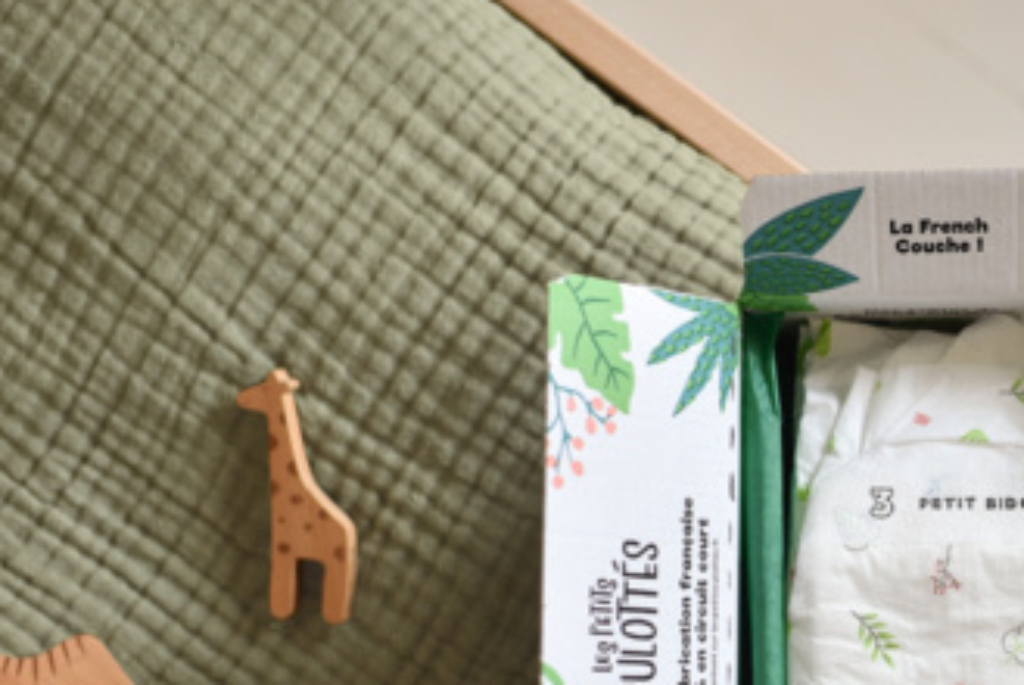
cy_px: 564
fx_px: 2420
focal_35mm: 85
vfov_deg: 16.0
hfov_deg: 22.7
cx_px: 1083
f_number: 3.2
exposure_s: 1/100
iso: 400
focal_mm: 35
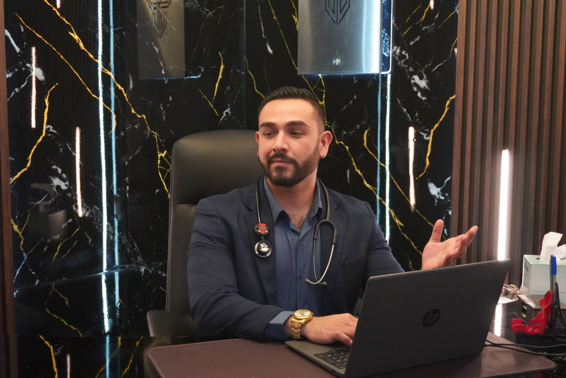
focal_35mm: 50
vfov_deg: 27.3
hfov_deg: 39.9
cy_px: 189
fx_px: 779
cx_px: 283
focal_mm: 33
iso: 6400
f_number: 5
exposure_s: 1/160
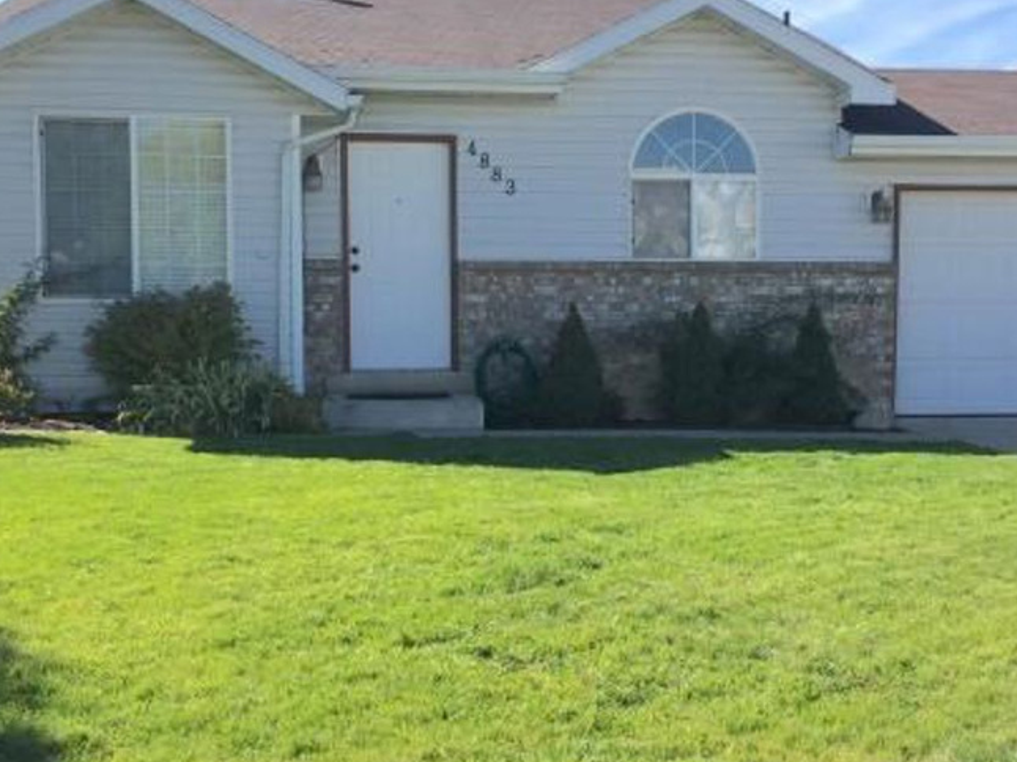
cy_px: 438
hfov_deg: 41.2
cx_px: 554
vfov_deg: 31.4
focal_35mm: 46
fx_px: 1351
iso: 32
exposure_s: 1/1130
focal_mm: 4.15
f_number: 2.2
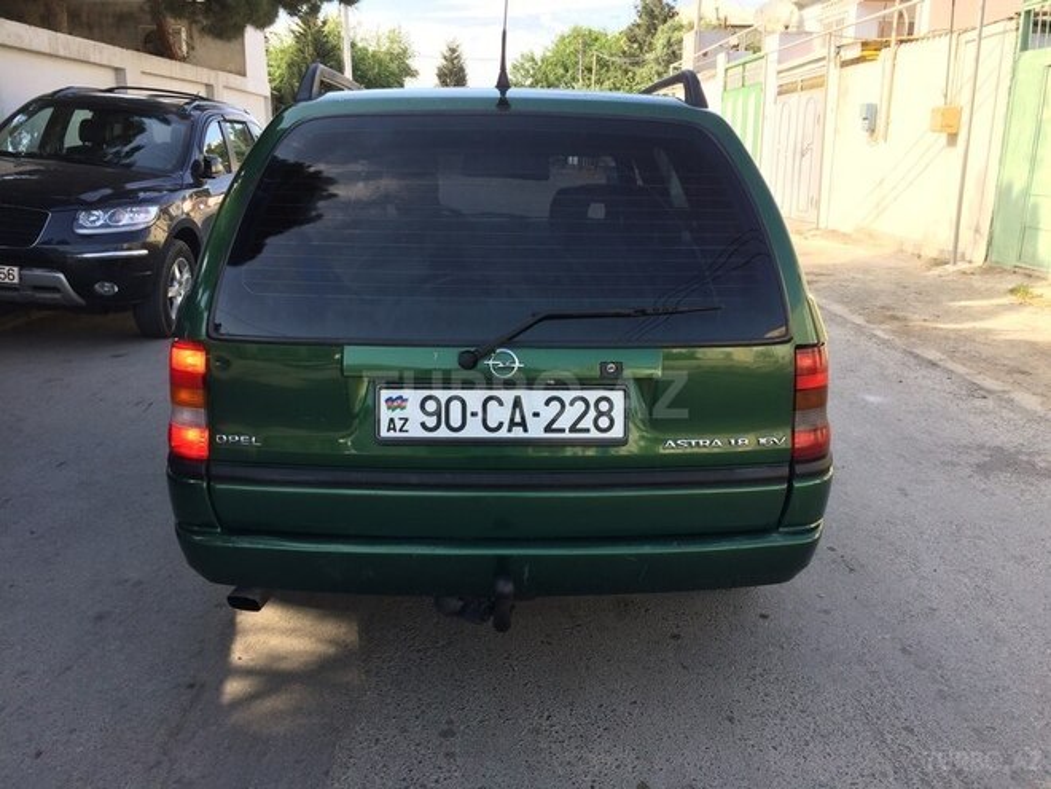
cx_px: 526
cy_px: 394
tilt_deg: -16.7
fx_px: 880
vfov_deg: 48.2
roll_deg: +0.2
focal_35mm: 29
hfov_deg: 61.7
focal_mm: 4.15
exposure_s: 1/394
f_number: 2.2
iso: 32
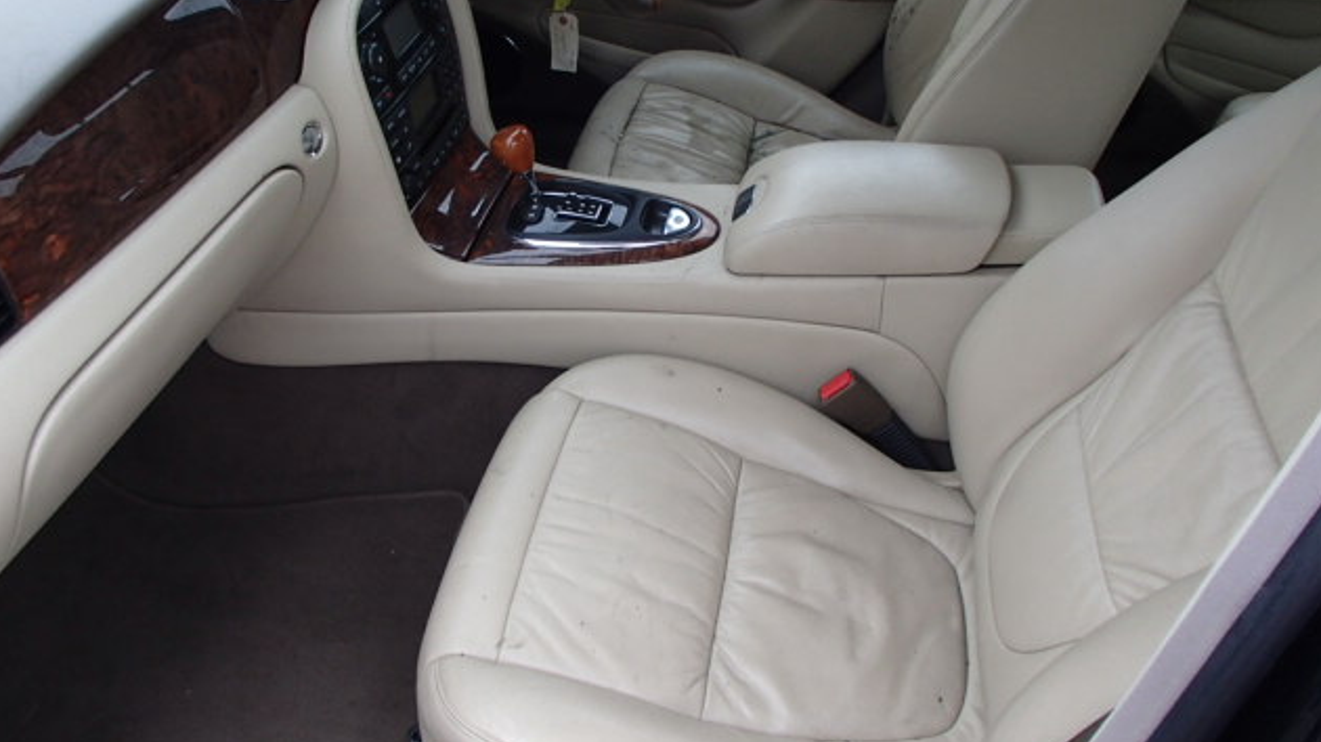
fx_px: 1086
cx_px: 663
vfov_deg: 37.5
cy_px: 268
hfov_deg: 62.6
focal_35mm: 31
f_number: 3.9
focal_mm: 5
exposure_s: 1/30
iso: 320
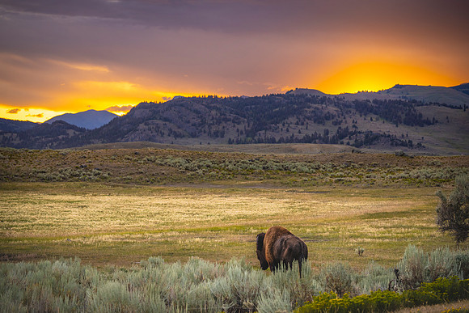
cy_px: 156
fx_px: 1022
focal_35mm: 78
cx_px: 234
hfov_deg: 25.8
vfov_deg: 17.4
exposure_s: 1/500
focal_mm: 77
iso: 500
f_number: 4
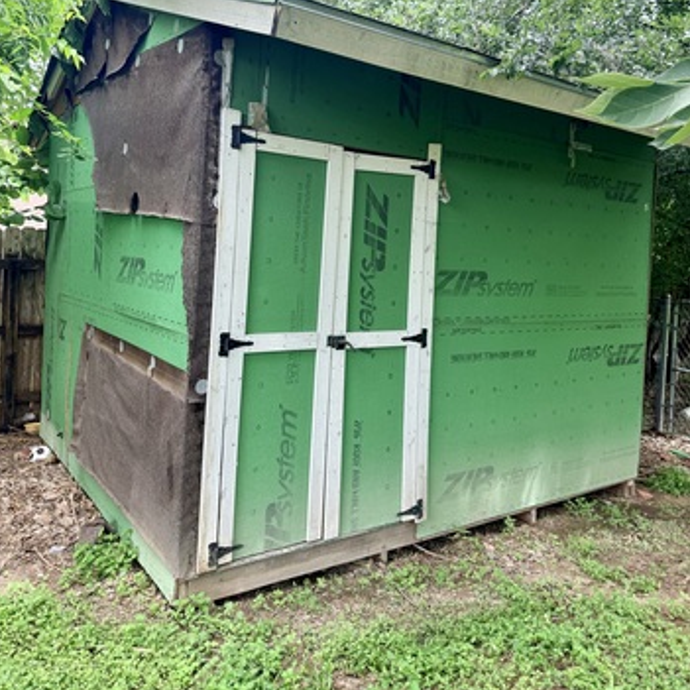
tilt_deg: +0.3
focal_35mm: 29
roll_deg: -2.8
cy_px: 242
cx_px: 340
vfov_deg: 54.7
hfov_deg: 55.6
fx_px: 654
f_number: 1.78
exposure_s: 1/683
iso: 100
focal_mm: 6.76
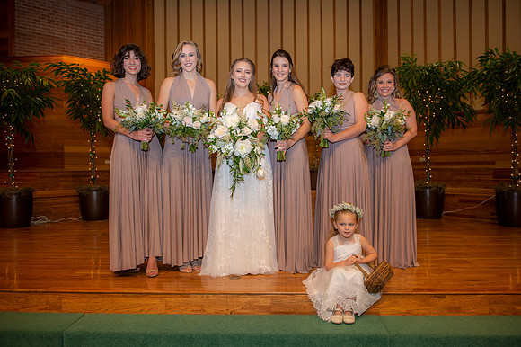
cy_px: 174
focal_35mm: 28
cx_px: 260
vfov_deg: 46.4
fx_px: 405
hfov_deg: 65.5
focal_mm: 28
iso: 640
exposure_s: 1/160
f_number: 4
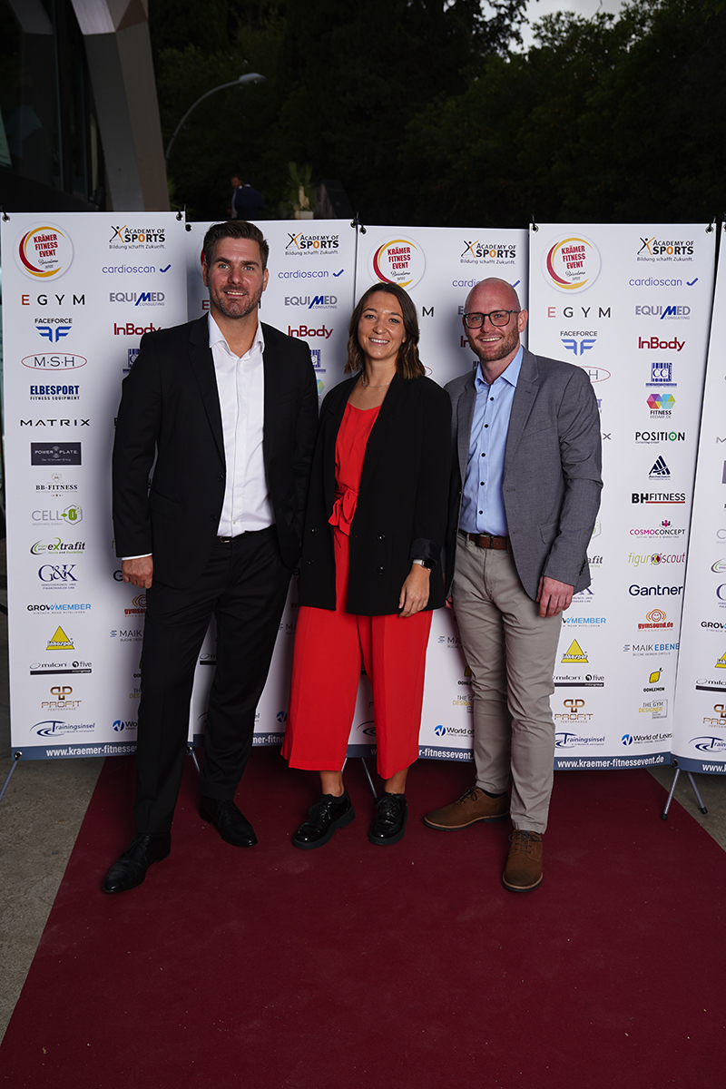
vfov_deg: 58.7
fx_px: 968
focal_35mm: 32
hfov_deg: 41.1
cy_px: 544
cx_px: 363
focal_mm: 32
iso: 125
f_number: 4
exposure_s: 1/200
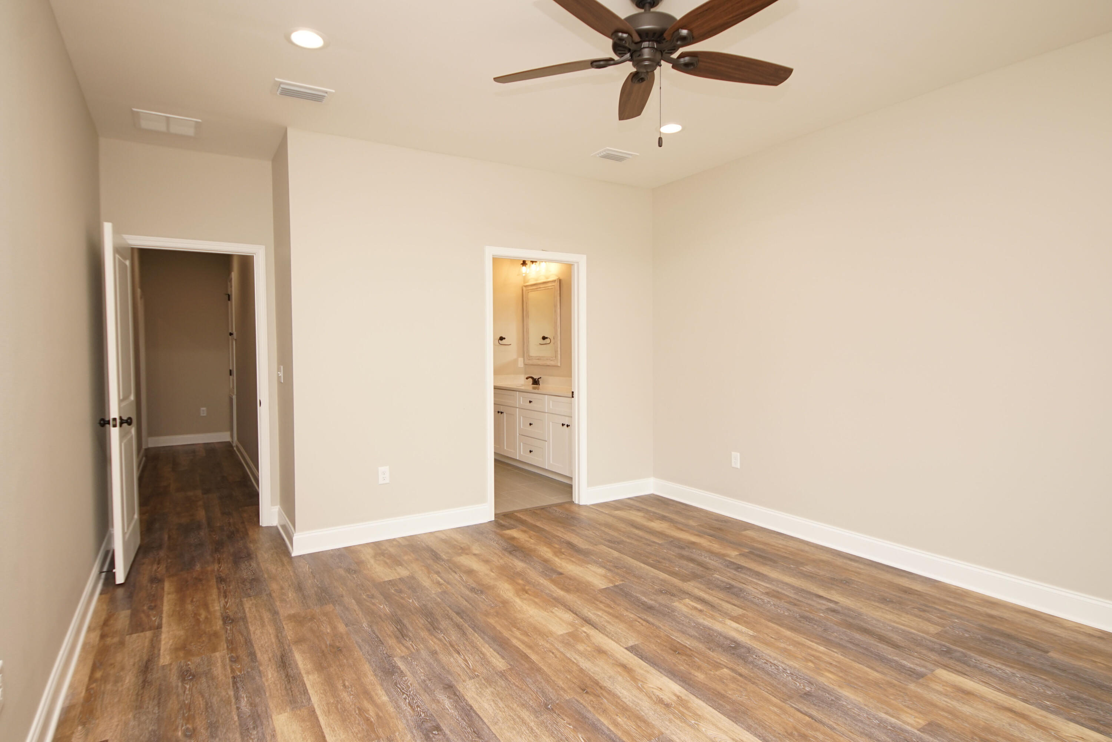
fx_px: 556
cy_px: 371
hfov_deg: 90.0
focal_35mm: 18
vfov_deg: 67.4
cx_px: 556
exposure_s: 1/60
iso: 320
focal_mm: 12
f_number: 4.5
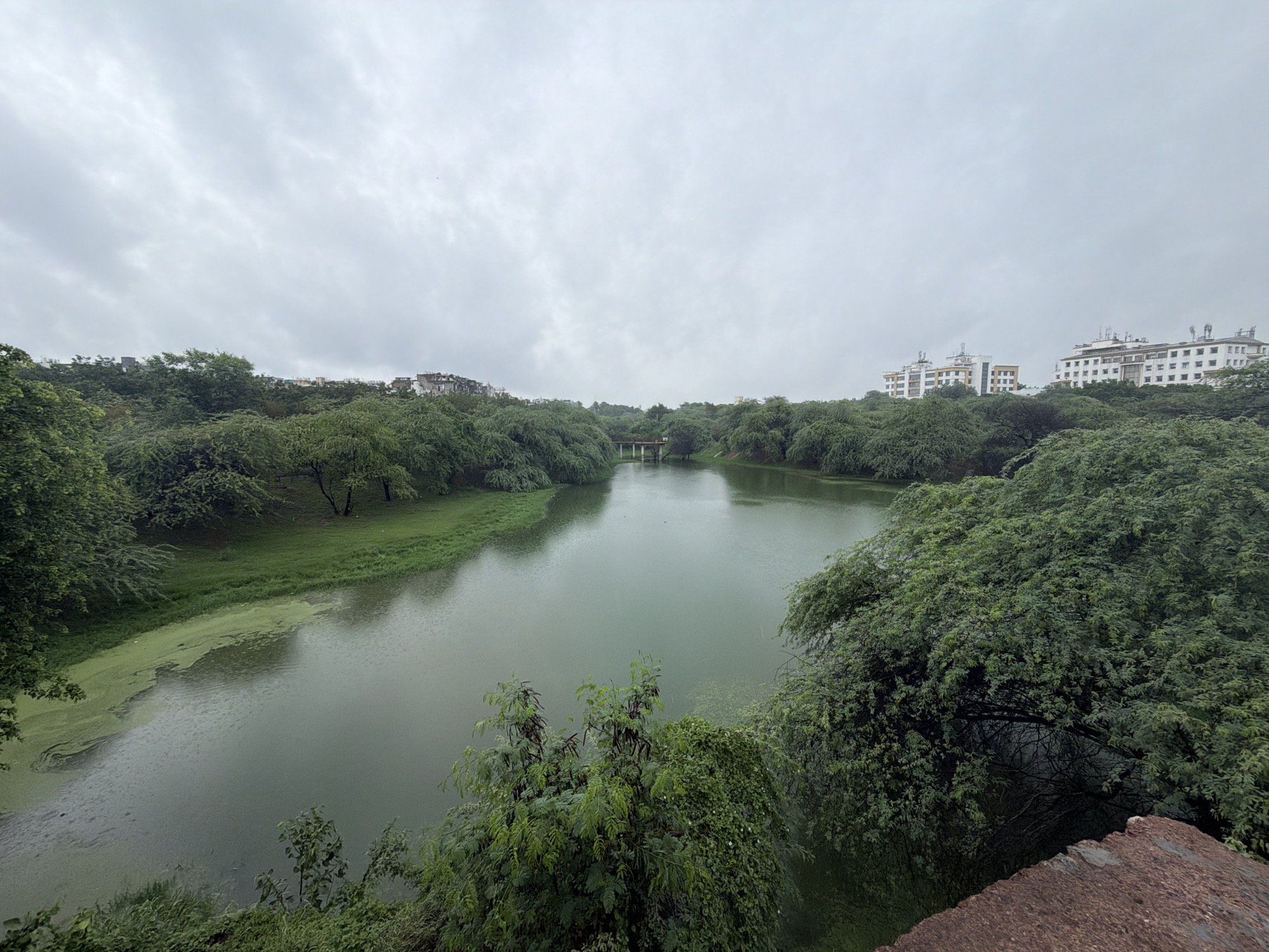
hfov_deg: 102.1
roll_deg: -1.0
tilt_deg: -9.2
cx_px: 634
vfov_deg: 85.7
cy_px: 476
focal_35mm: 14
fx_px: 513
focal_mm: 2.22
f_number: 2.2
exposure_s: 1/770
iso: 40
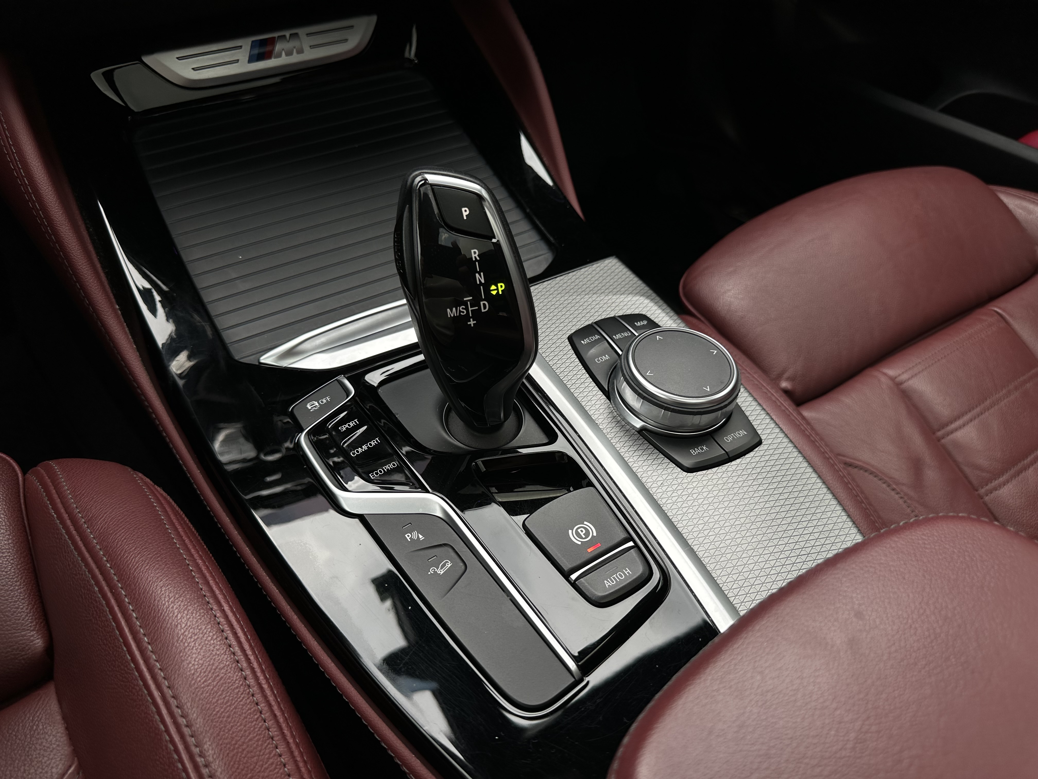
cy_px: 390
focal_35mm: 24
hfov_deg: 71.6
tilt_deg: -49.0
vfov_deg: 56.8
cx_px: 519
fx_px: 720
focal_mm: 6.86
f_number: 1.78
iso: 64
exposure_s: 1/167
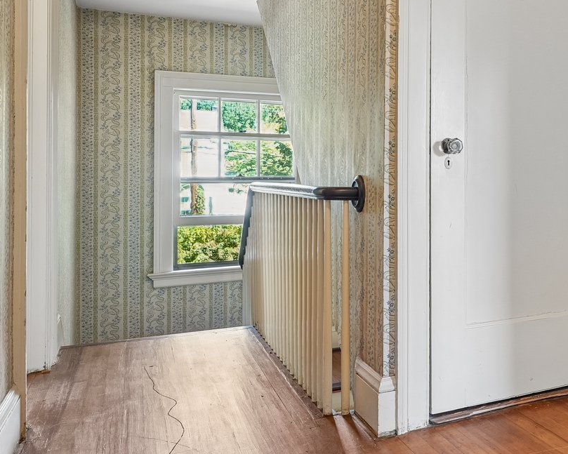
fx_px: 639
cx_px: 569
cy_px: 193
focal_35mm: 38
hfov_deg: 41.6
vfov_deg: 39.1
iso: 400
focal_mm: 16
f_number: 5.6
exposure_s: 1/20
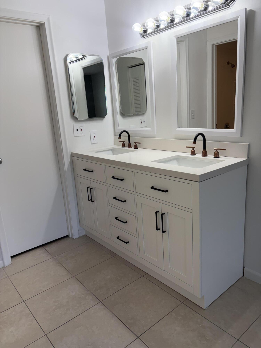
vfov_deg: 67.3
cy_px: 174
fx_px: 261
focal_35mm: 26
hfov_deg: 53.1
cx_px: 130
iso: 100
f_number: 1.6
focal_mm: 5.96
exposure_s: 1/211
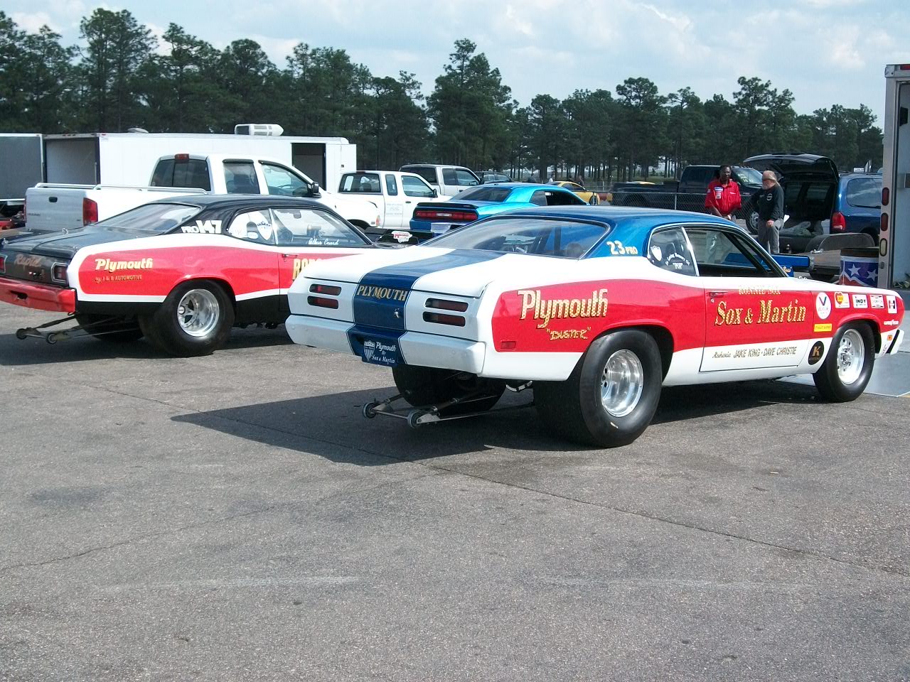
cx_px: 455
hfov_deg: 38.2
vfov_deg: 29.1
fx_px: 1314
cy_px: 341
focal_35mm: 50
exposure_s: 1/800
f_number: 3.6
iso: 80
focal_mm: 8.8
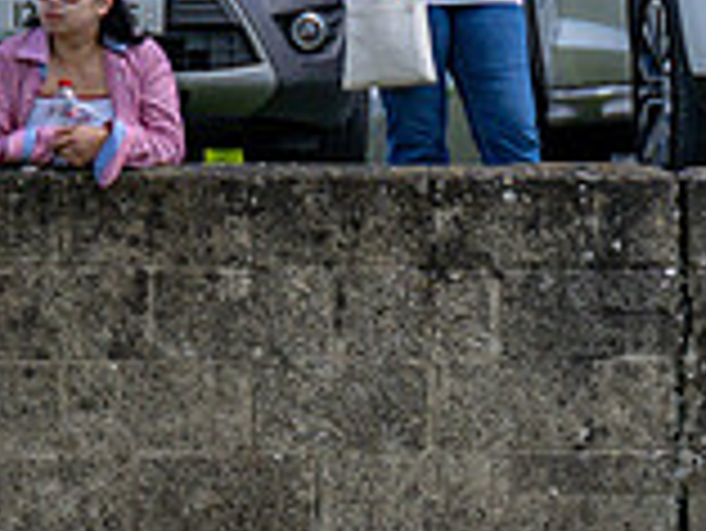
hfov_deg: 1.1
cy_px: 472
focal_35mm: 1847
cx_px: 1453
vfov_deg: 0.8
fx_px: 37699
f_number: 2.8
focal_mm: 300
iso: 280
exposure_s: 1/3200
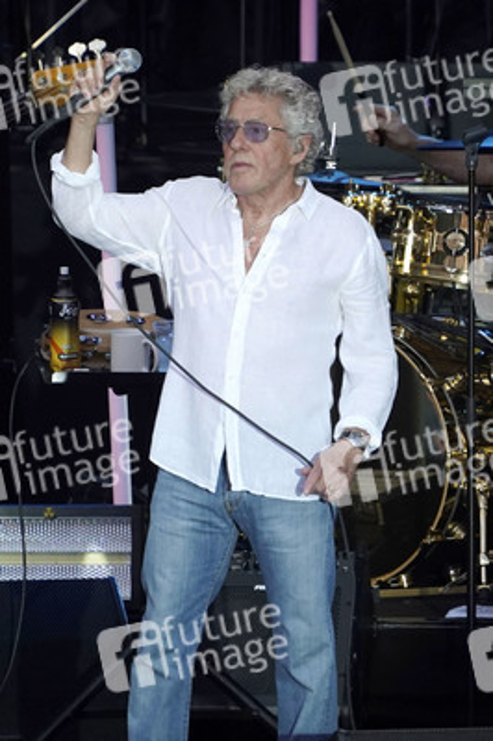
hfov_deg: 2.3
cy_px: 370
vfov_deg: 3.4
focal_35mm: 600
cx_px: 246
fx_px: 12345
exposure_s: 1/1250
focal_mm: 600
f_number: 6.3
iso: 2000
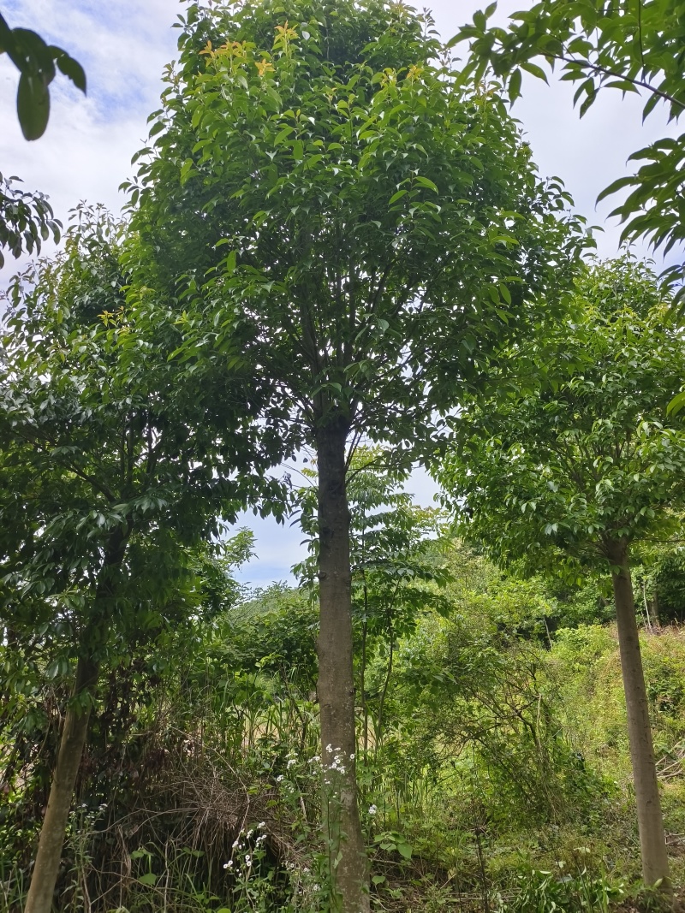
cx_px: 342
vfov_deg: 73.9
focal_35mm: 23
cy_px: 456
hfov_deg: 58.9
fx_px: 607
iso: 72
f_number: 1.75
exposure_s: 1/1453
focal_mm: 5.5
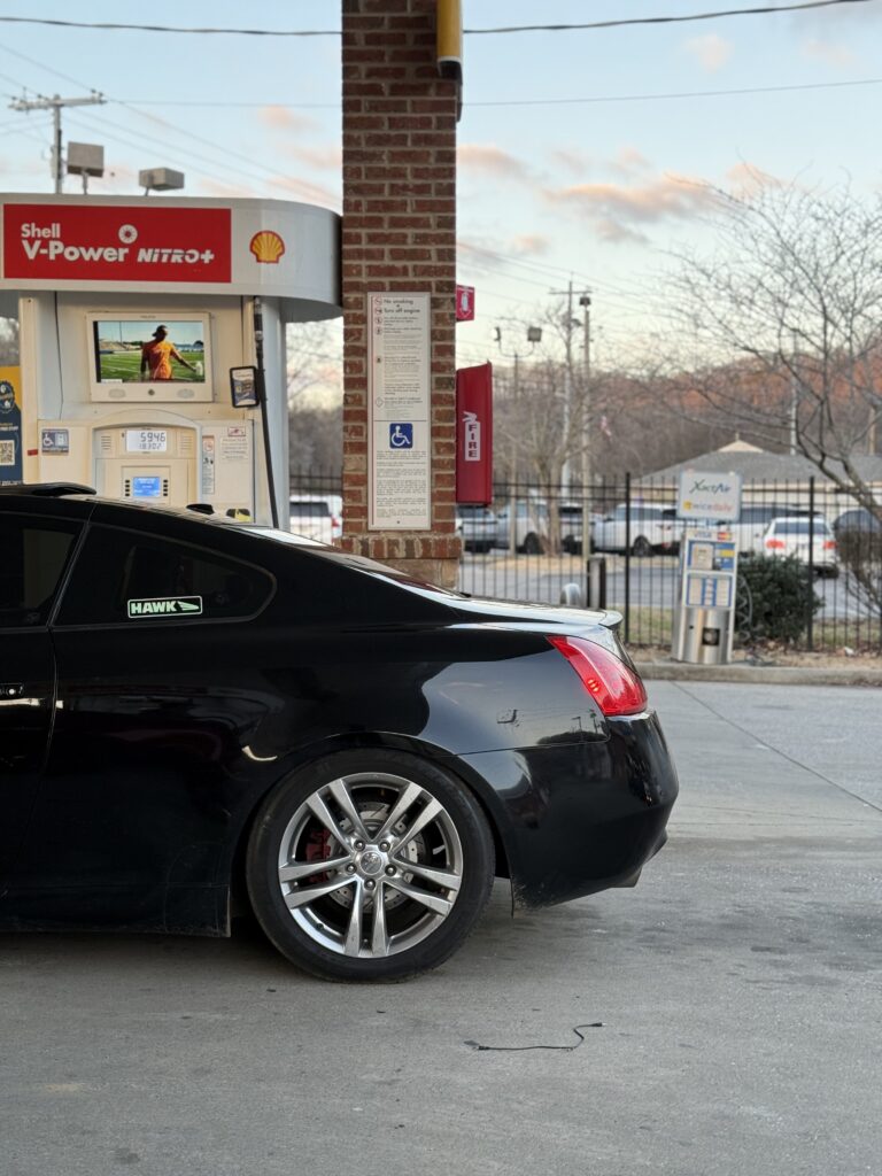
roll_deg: -0.4
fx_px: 1631
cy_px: 588
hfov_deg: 30.3
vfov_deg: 39.7
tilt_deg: -1.2
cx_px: 441
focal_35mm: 48
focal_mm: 6.76
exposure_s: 1/121
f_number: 1.78
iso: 64
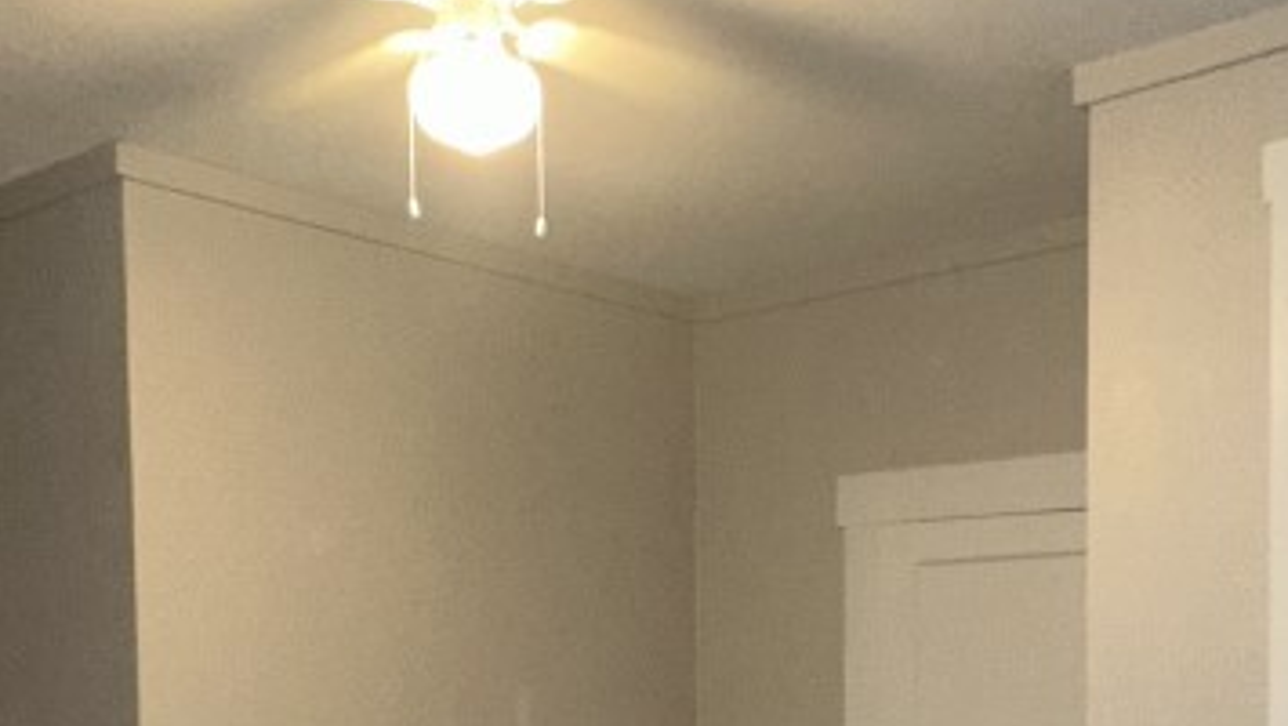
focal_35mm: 44
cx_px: 751
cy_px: 762
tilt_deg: -3.8
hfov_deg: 46.2
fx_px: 1503
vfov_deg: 25.5
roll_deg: +0.1
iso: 200
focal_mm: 2.22
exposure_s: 1/60
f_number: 2.2
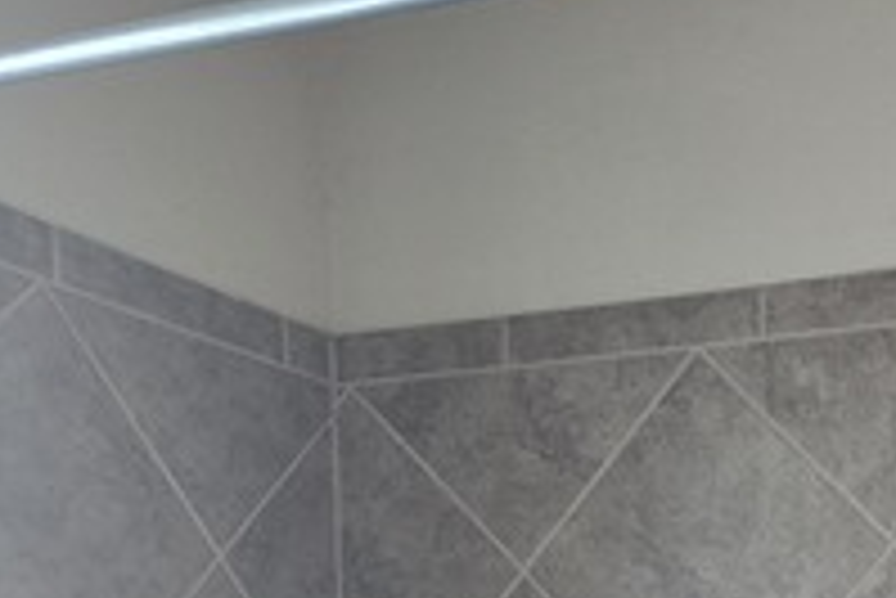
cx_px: 991
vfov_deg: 16.0
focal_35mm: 77
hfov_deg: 24.5
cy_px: 953
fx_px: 1918
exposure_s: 1/120
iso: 640
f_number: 1.8
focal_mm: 5.4
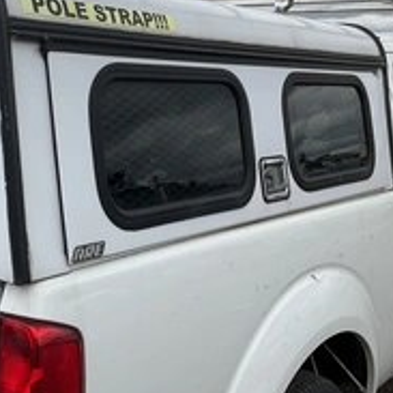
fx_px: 719
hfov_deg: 29.4
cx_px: 47
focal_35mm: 56
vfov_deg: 30.5
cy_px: 152
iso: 25
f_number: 1.8
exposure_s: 1/1912
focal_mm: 3
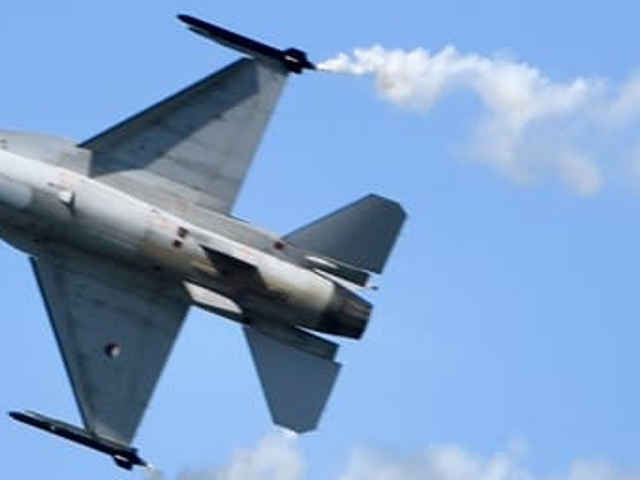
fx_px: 5251
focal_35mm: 284
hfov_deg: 7.0
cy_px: 267
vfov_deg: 5.2
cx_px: 280
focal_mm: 105
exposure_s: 1/1000
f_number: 8
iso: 200
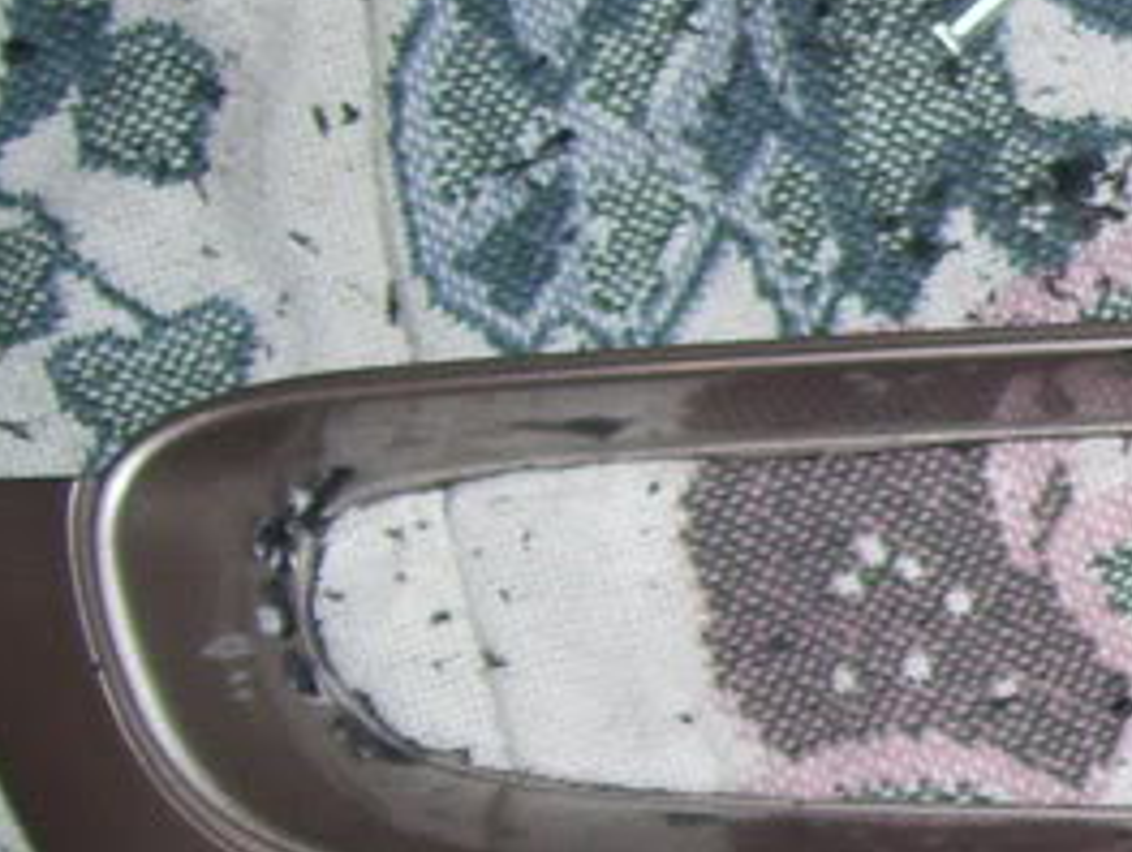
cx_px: 2182
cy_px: 695
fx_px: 4585
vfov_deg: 10.6
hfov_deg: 12.6
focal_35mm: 140
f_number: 2.7
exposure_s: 1/60
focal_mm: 6
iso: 80
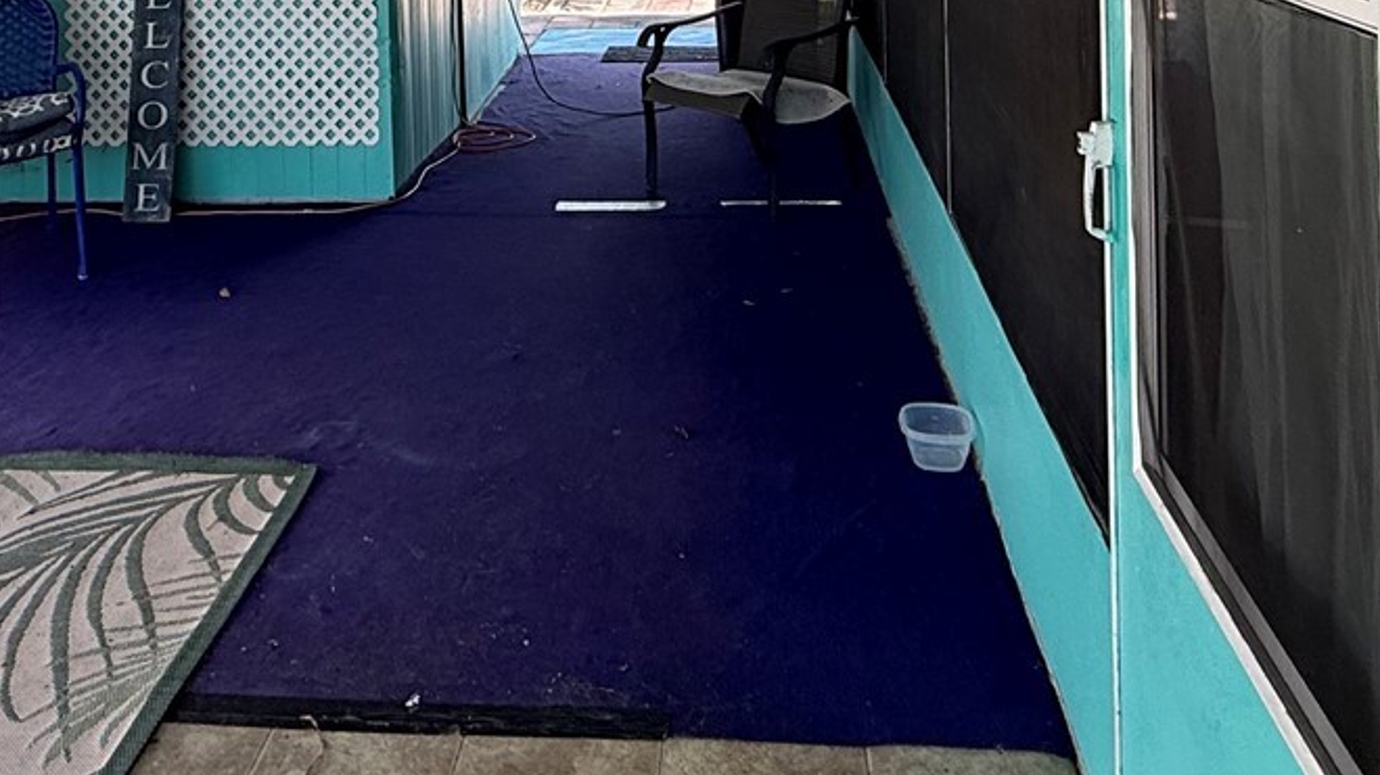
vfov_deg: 27.0
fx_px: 1354
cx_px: 592
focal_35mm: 37
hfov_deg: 53.8
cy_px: -230
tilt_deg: +0.6
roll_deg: +0.6
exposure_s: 1/270
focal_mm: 2.22
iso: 64
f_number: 2.2
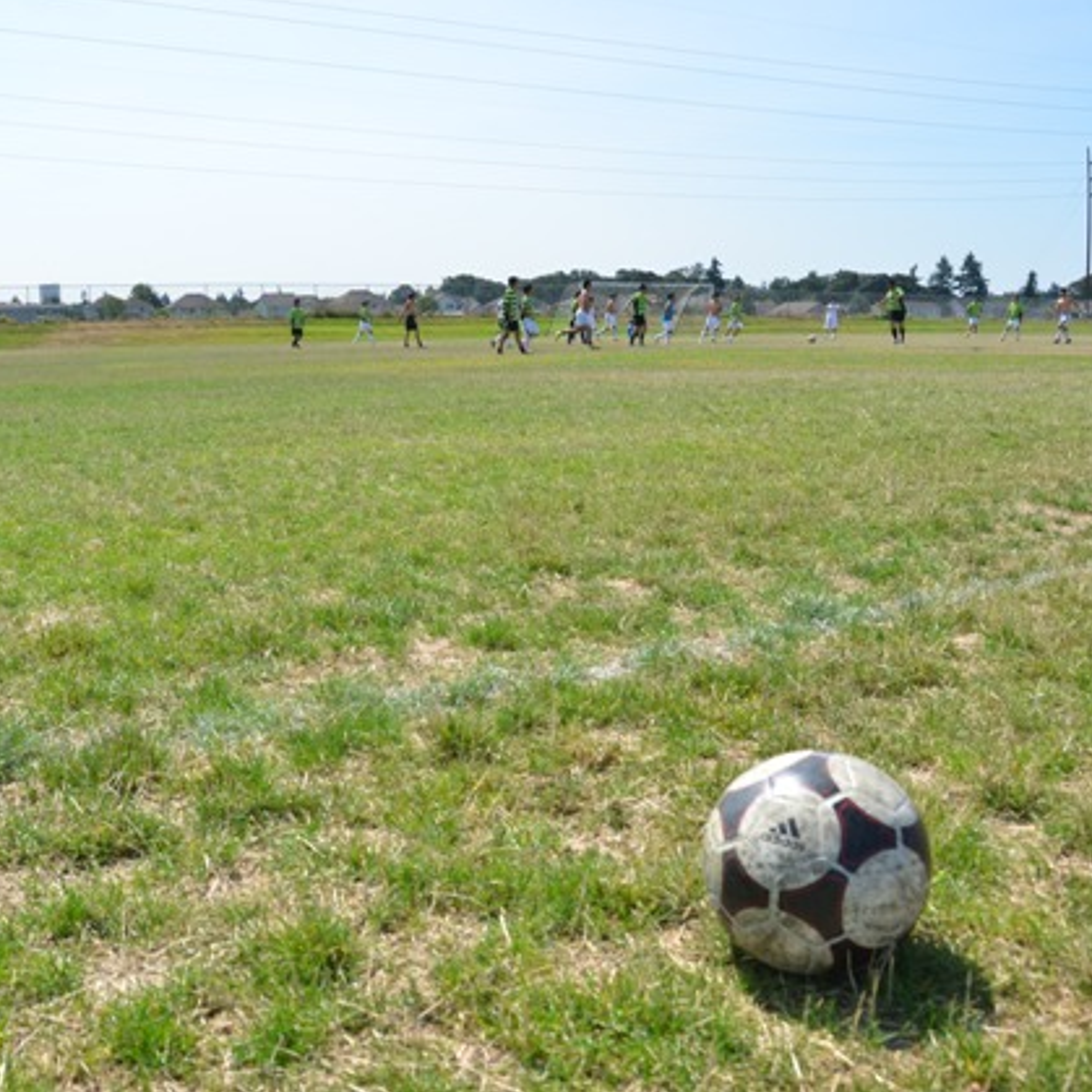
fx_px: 1249
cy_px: 542
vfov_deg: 47.2
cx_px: 477
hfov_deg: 47.1
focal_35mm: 35
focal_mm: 18
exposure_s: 1/1600
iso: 400
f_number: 6.3
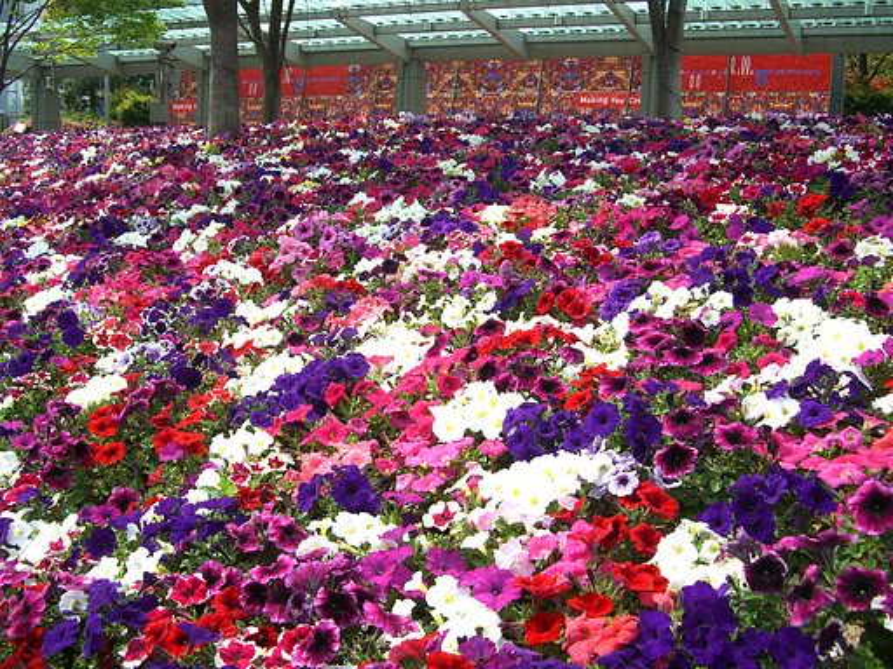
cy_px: 334
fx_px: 980
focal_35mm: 38
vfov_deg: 37.7
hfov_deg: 49.0
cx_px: 446
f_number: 2.8
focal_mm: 7.9
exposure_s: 1/500
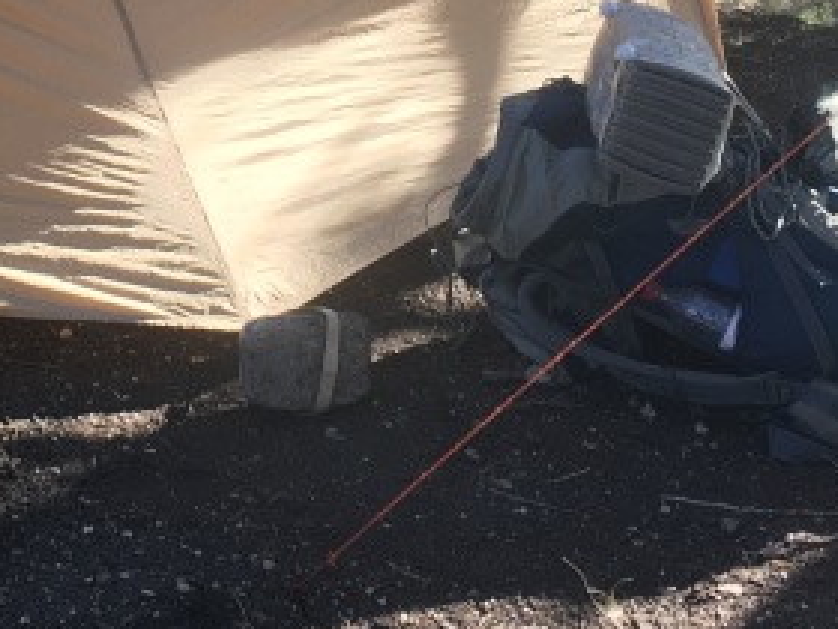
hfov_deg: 18.0
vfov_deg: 13.6
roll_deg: +2.6
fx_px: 2566
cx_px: -54
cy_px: -123
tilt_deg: -16.1
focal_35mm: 106
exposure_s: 1/120
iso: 25
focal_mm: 4.15
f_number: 2.2
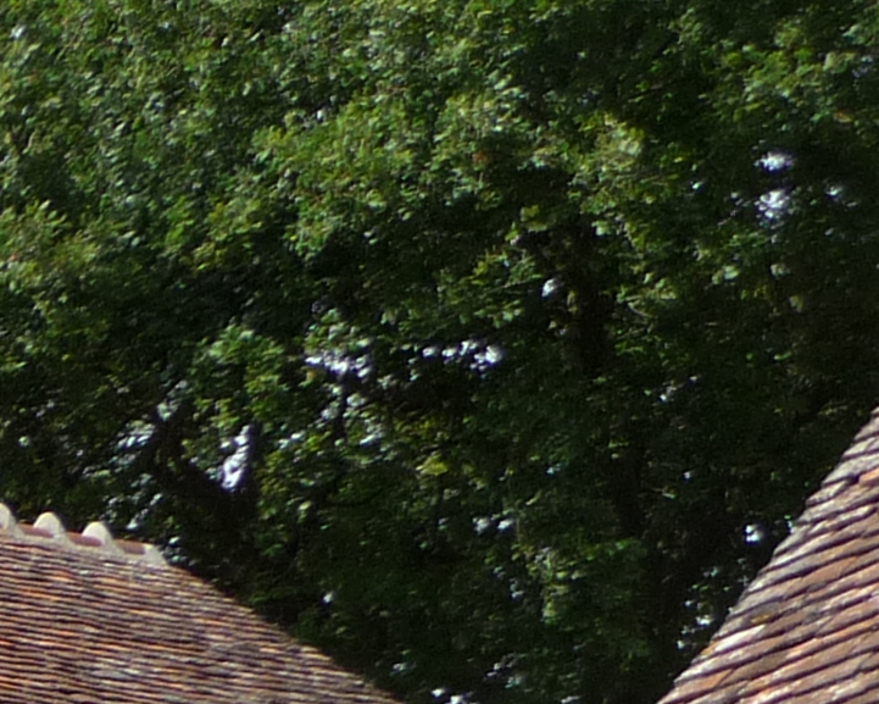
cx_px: -1225
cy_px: 1331
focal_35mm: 131
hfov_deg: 11.9
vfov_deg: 10.9
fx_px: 3408
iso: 100
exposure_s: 1/800
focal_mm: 4.7
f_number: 3.3
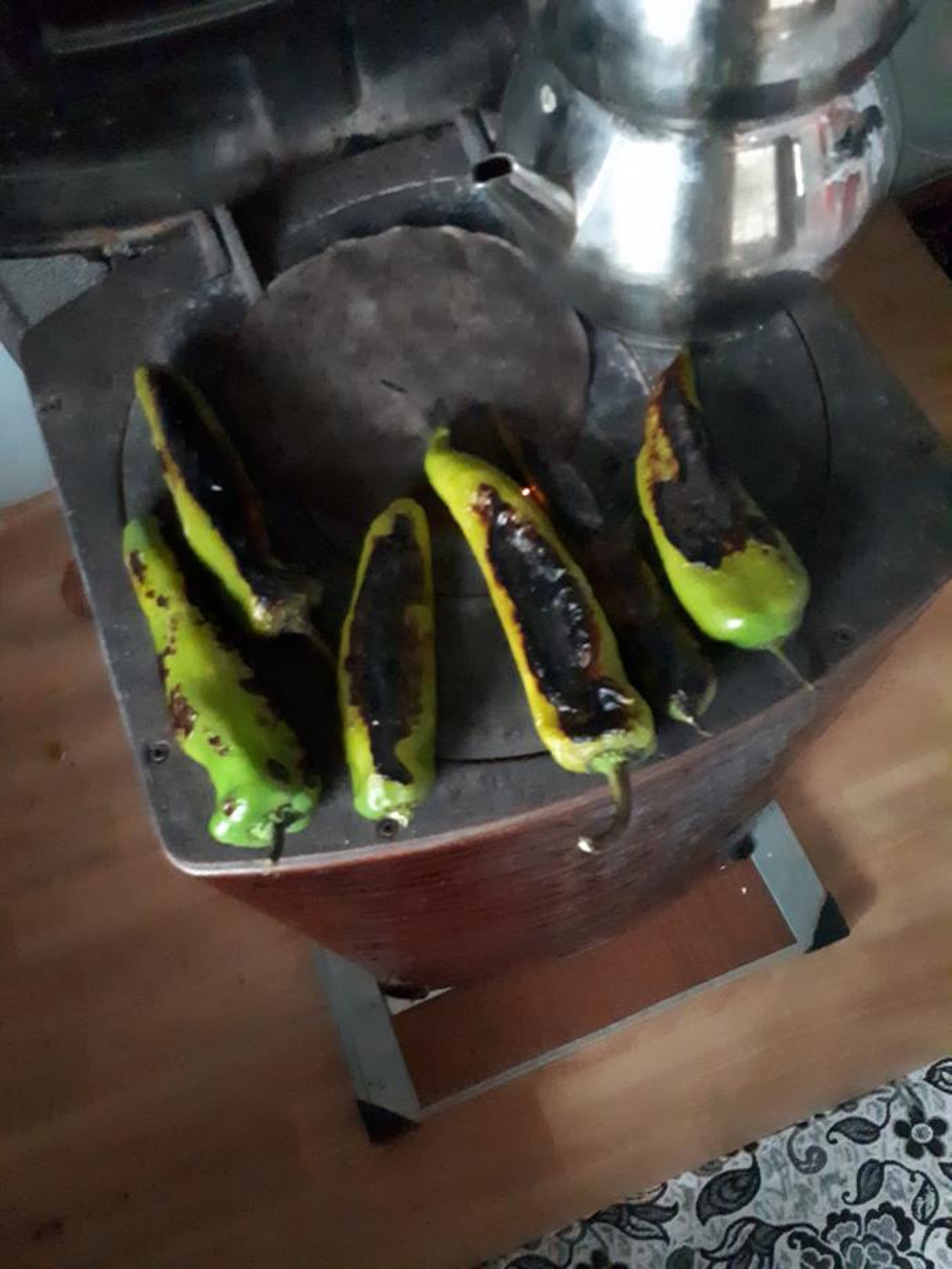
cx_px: 476
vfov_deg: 65.3
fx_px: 990
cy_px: 634
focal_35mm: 27
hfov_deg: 51.4
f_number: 1.9
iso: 2000
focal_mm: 3.6
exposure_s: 1/10
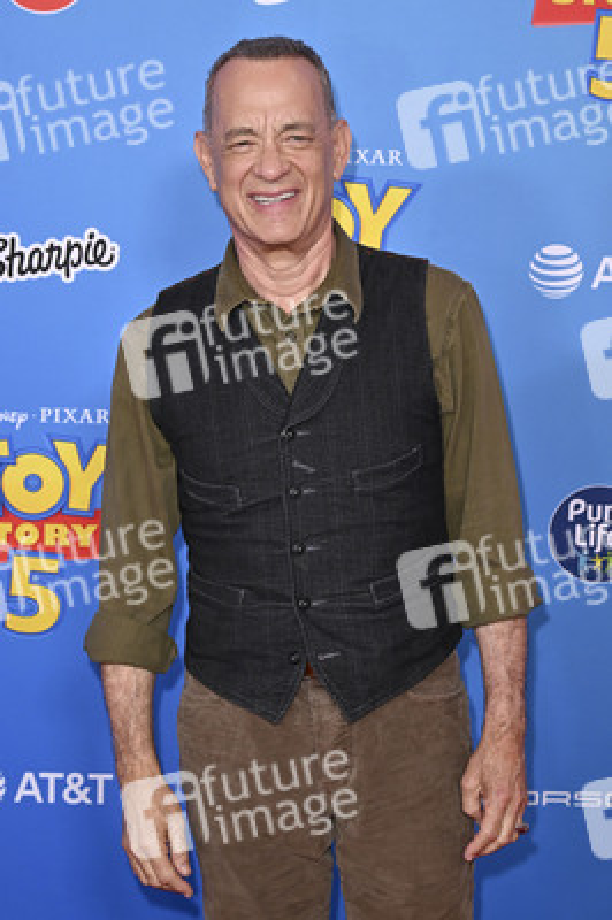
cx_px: 306
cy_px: 460
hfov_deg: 17.5
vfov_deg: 26.0
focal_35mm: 78
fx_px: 1992
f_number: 6.3
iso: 1250
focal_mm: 78
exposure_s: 1/250
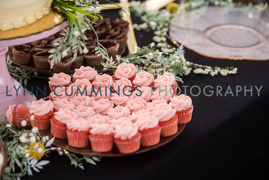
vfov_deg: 14.0
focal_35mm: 98
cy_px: 90
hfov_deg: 20.8
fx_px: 732
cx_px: 134
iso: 160
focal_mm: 98
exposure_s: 1/640
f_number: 3.5
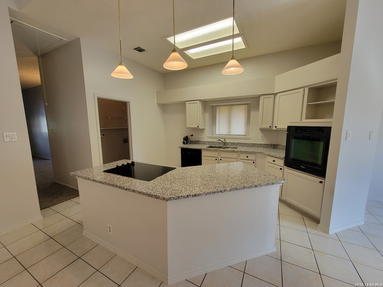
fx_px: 144
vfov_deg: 89.9
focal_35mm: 13
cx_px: 192
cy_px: 144
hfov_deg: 106.2
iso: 80
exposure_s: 1/60
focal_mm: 2.2
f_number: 2.2
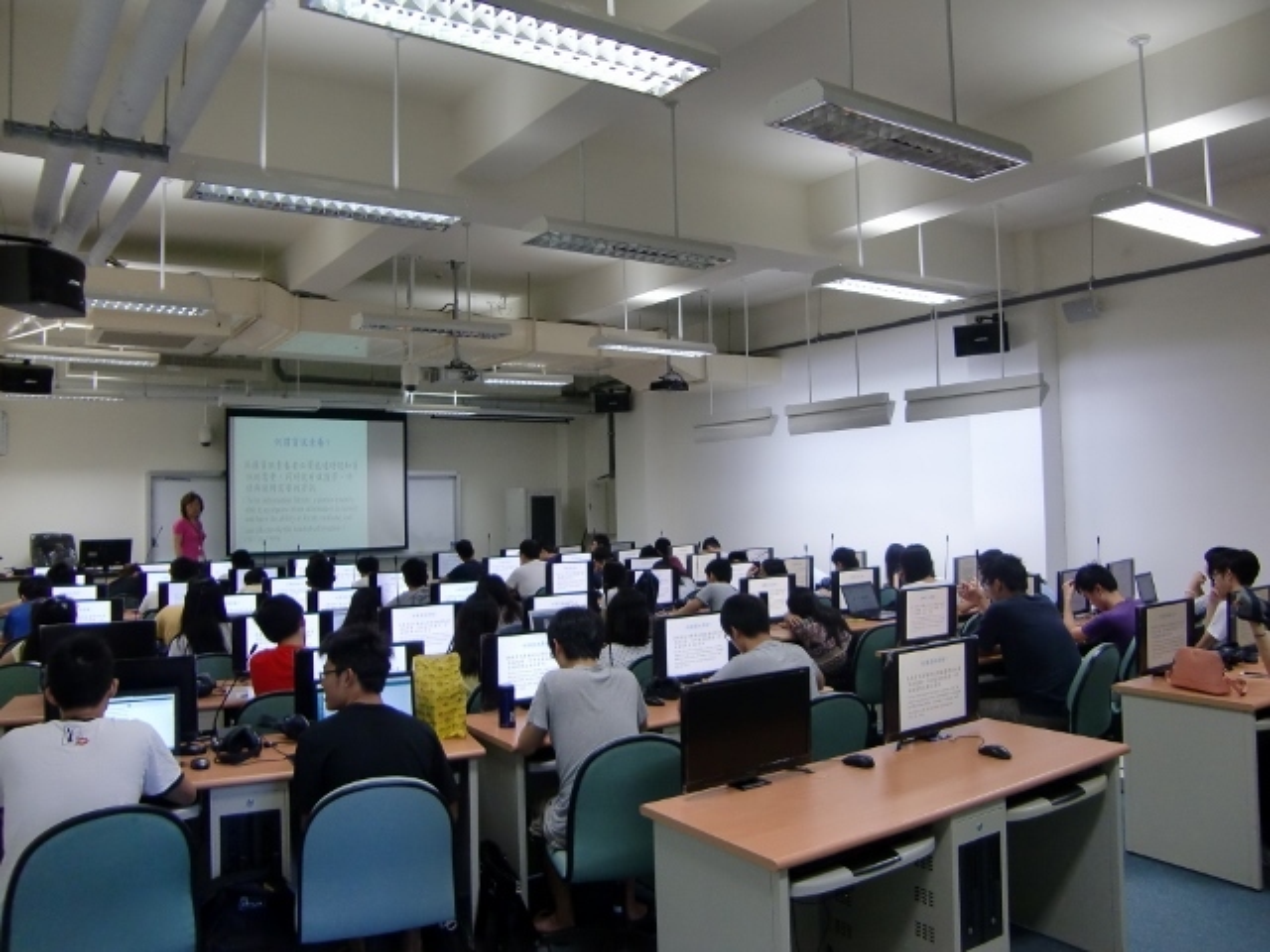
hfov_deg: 63.4
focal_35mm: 28
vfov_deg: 49.7
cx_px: 635
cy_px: 476
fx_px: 1027
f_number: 2.6
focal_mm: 4.9
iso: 200
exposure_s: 1/60
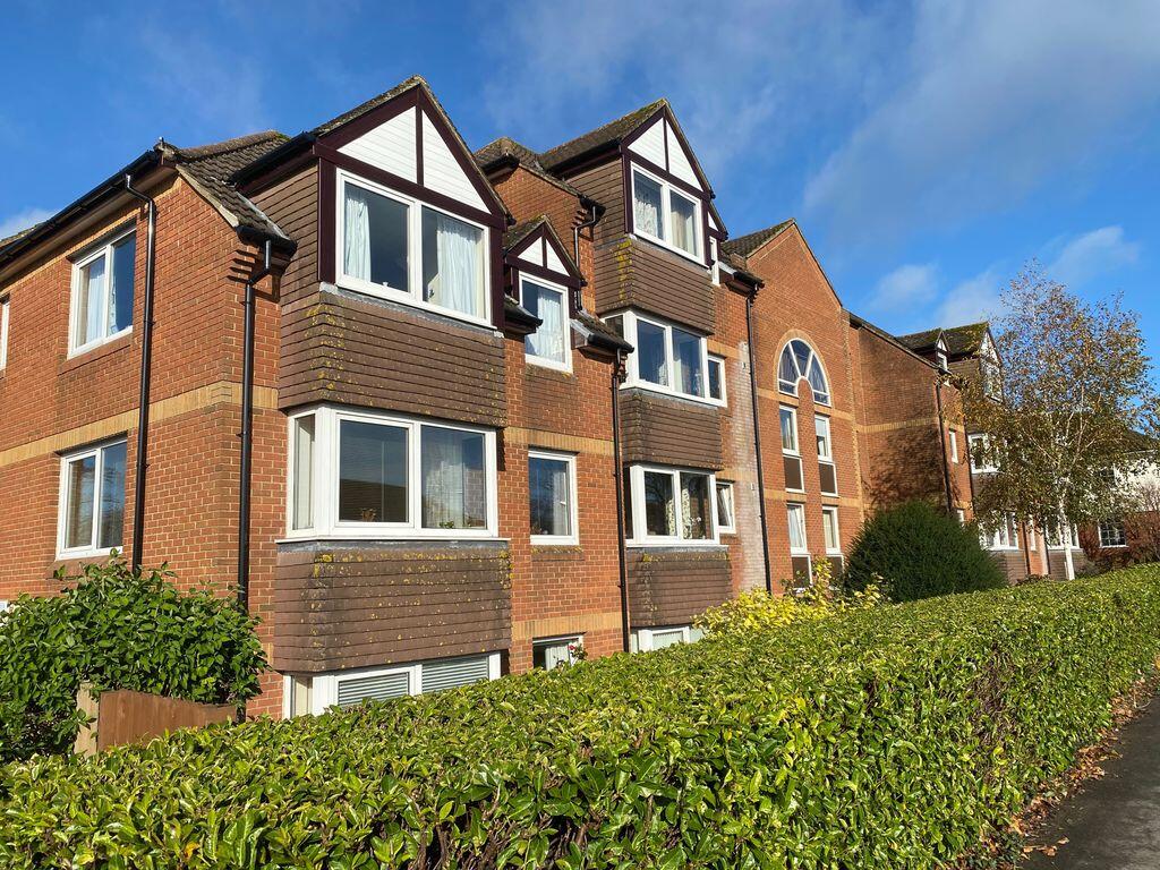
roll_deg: +2.3
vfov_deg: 53.1
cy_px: 435
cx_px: 580
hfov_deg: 67.3
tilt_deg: +9.9
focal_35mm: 26
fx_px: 871
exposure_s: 1/3205
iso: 32
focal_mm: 4.25
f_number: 1.8
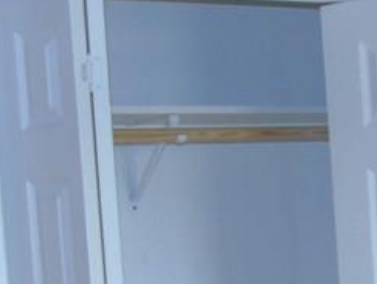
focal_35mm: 122
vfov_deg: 11.9
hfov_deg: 15.7
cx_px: 411
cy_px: 351
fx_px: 1331
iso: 200
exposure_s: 1/40
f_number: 3.6
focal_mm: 5.2
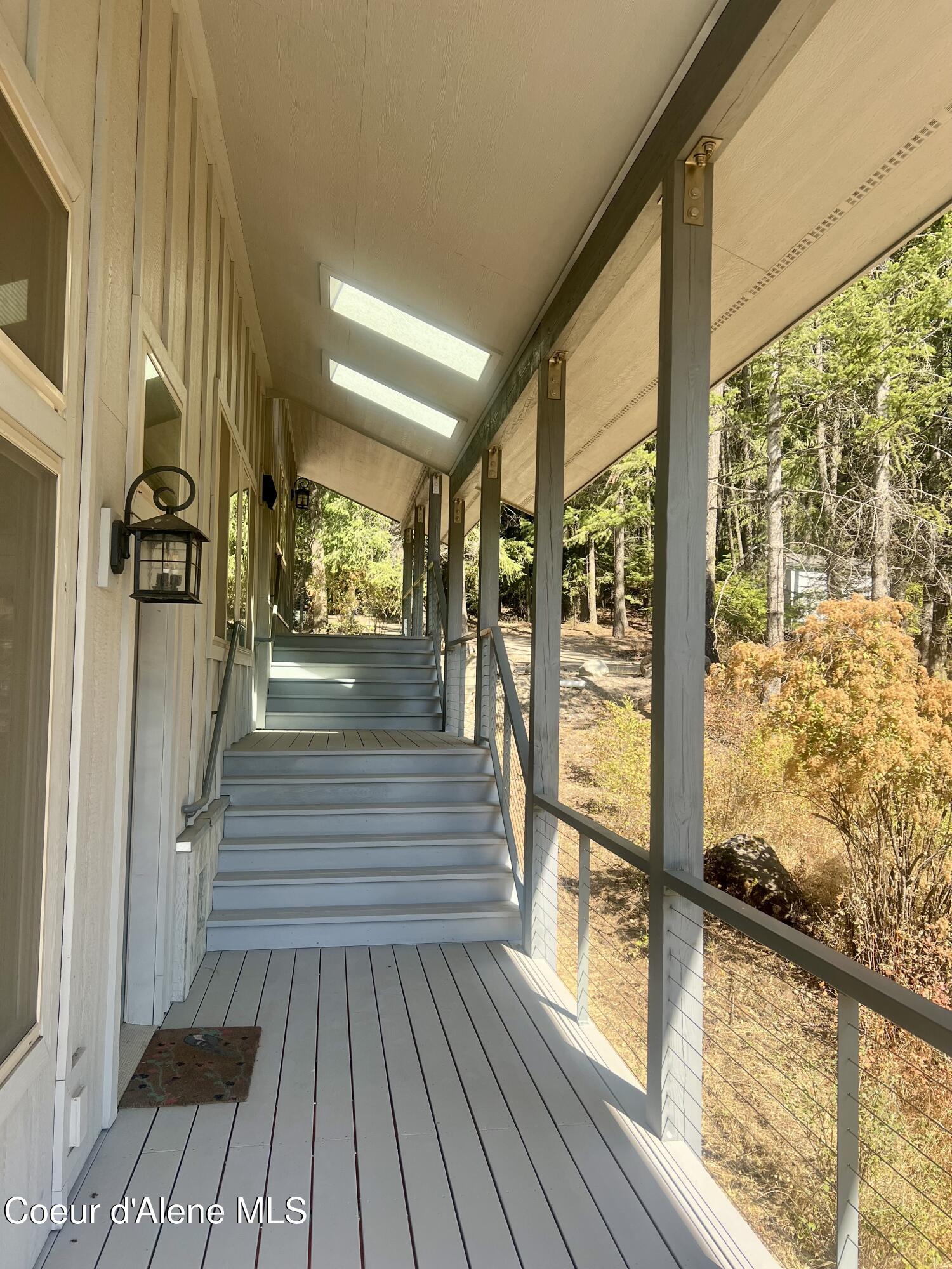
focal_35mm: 26
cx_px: 476
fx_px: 953
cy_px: 634
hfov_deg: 53.1
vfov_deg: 67.3
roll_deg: -0.6
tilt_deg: +3.2
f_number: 1.5
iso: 50
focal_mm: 5.7
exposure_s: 1/1038
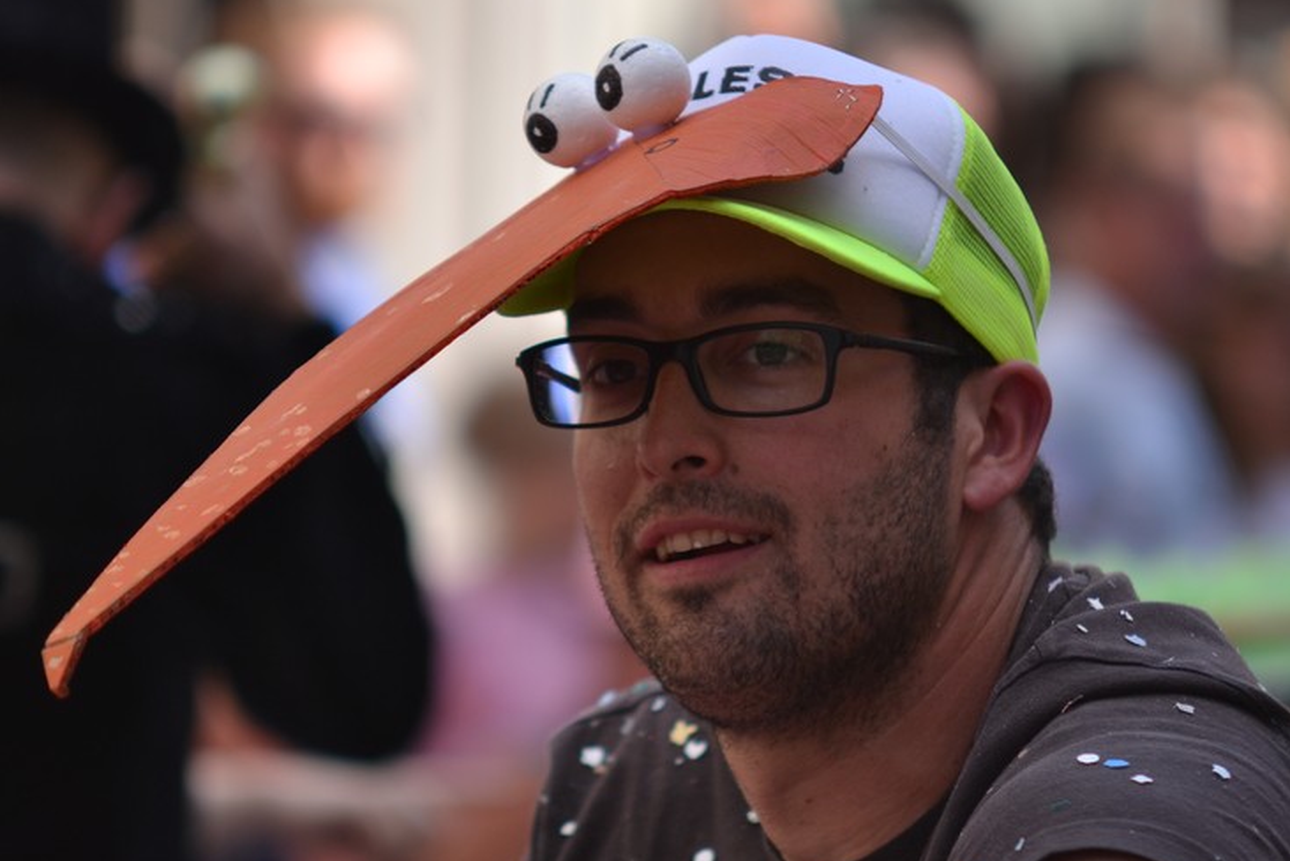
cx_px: 704
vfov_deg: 4.4
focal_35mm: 315
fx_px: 11291
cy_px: 468
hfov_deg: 6.5
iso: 100
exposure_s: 1/640
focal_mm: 150
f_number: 2.8
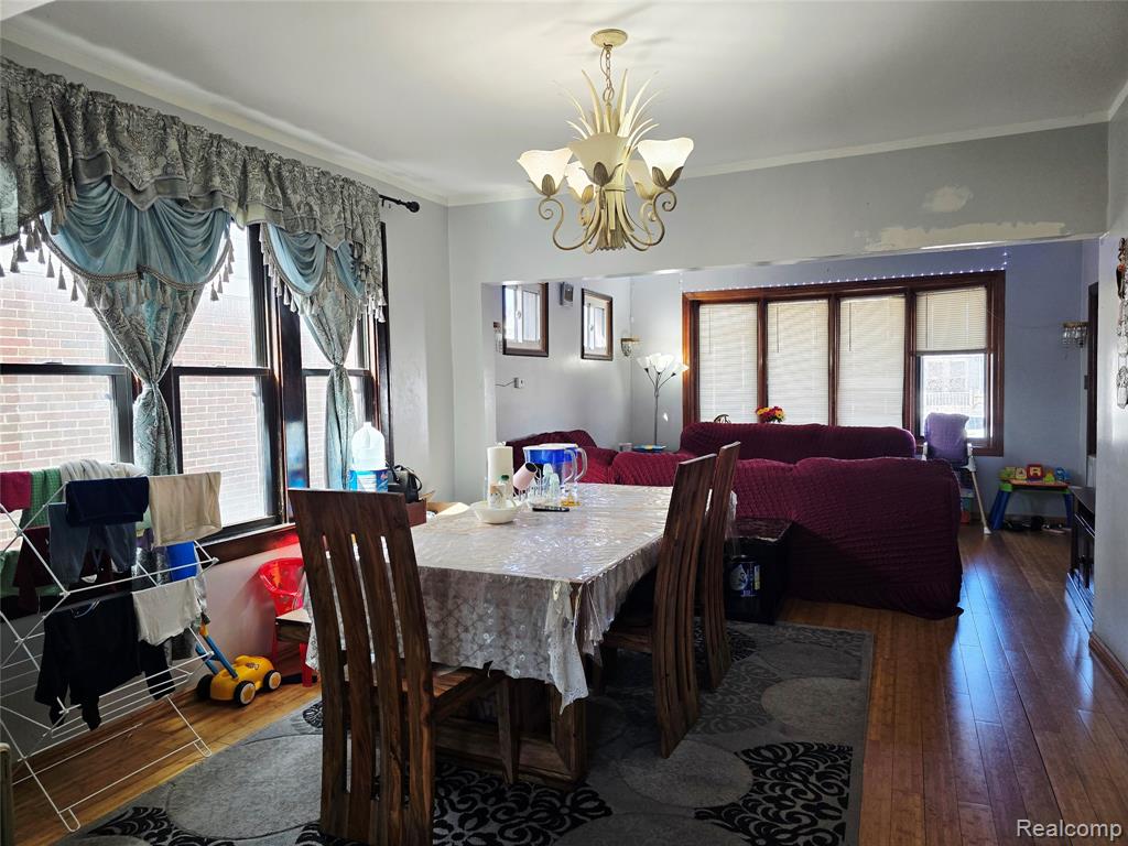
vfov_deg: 58.9
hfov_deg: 73.9
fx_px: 749
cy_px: 423
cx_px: 564
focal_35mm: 23
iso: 100
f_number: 1.7
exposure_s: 1/120
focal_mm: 6.3
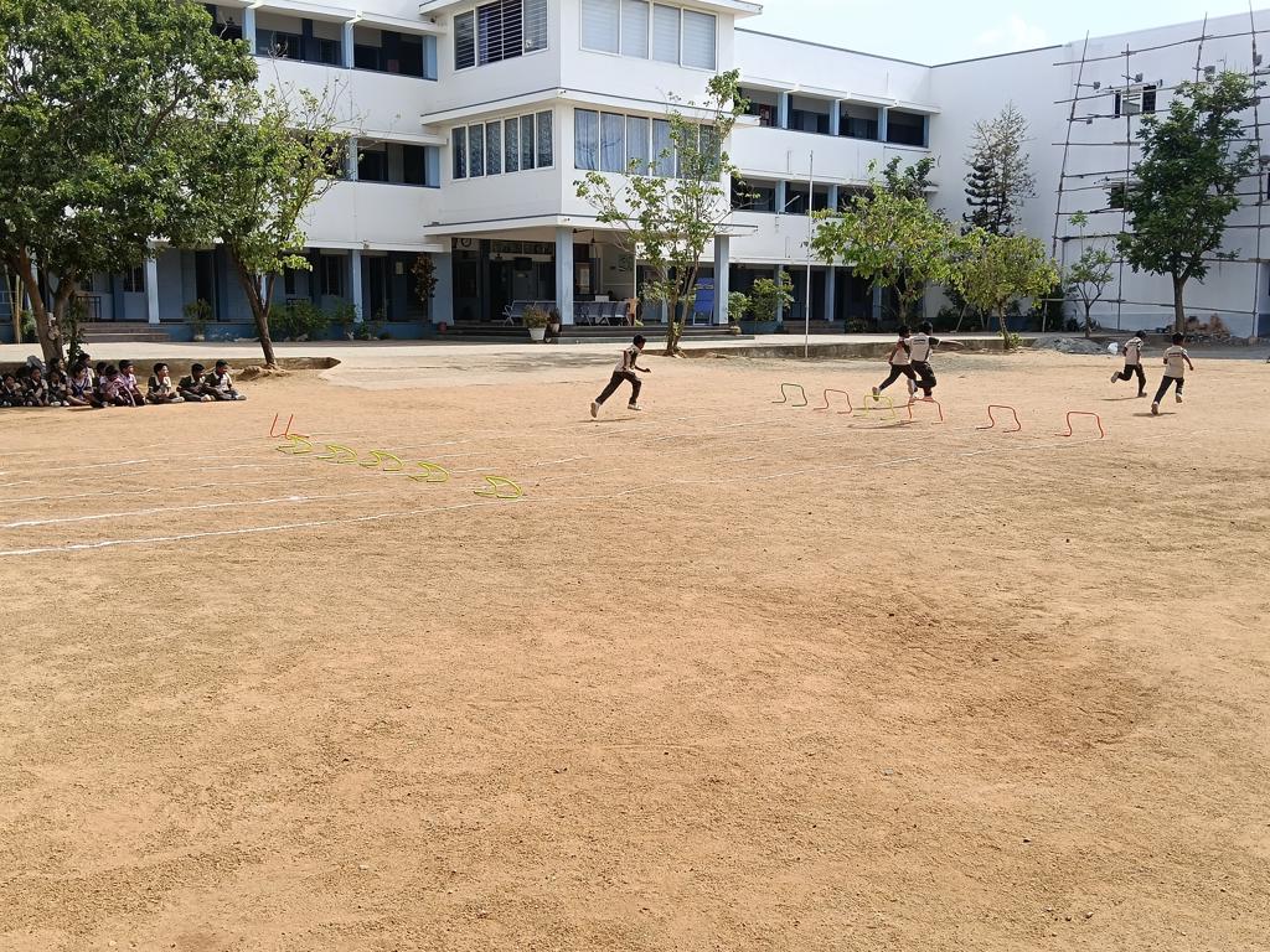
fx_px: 1247
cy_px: 476
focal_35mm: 34
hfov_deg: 54.0
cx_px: 635
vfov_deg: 41.8
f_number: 1.8
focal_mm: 3.98
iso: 50
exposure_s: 1/368
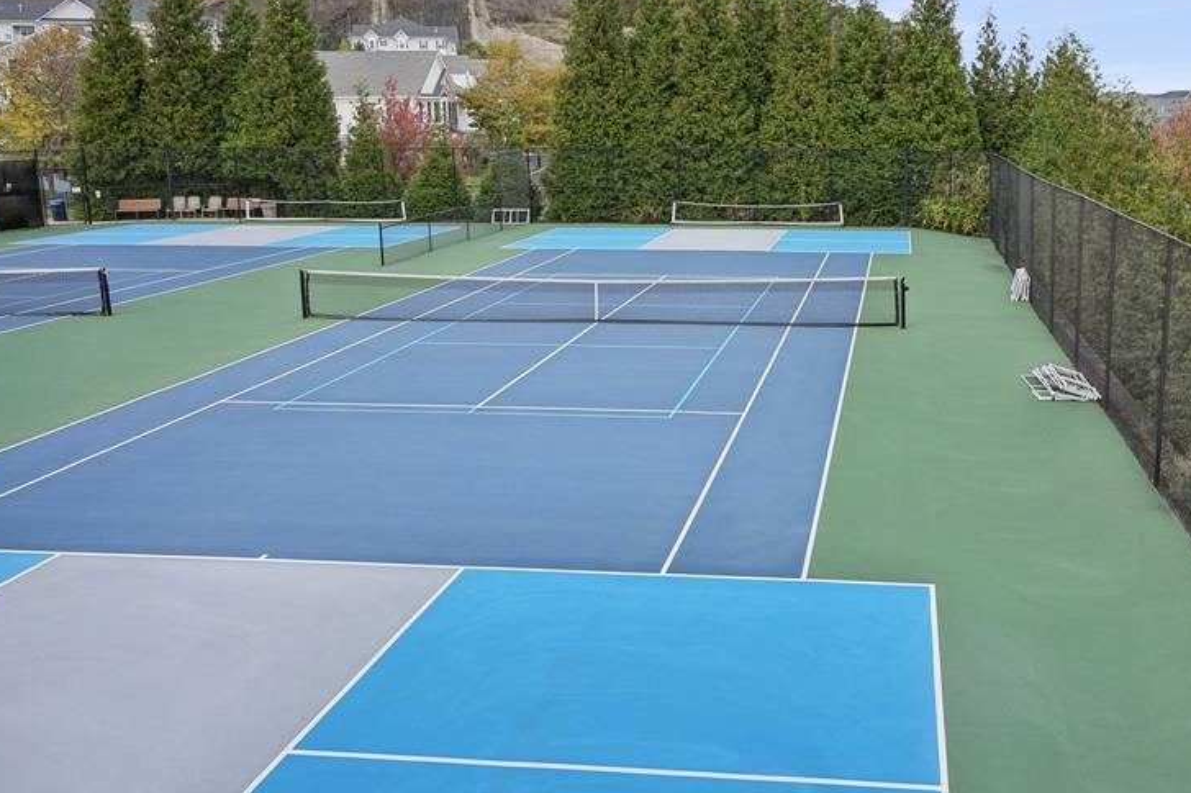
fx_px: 1025
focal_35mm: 31
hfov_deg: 59.0
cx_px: 791
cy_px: 279
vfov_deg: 41.8
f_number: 8
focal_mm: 22
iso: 1000
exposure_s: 1/640
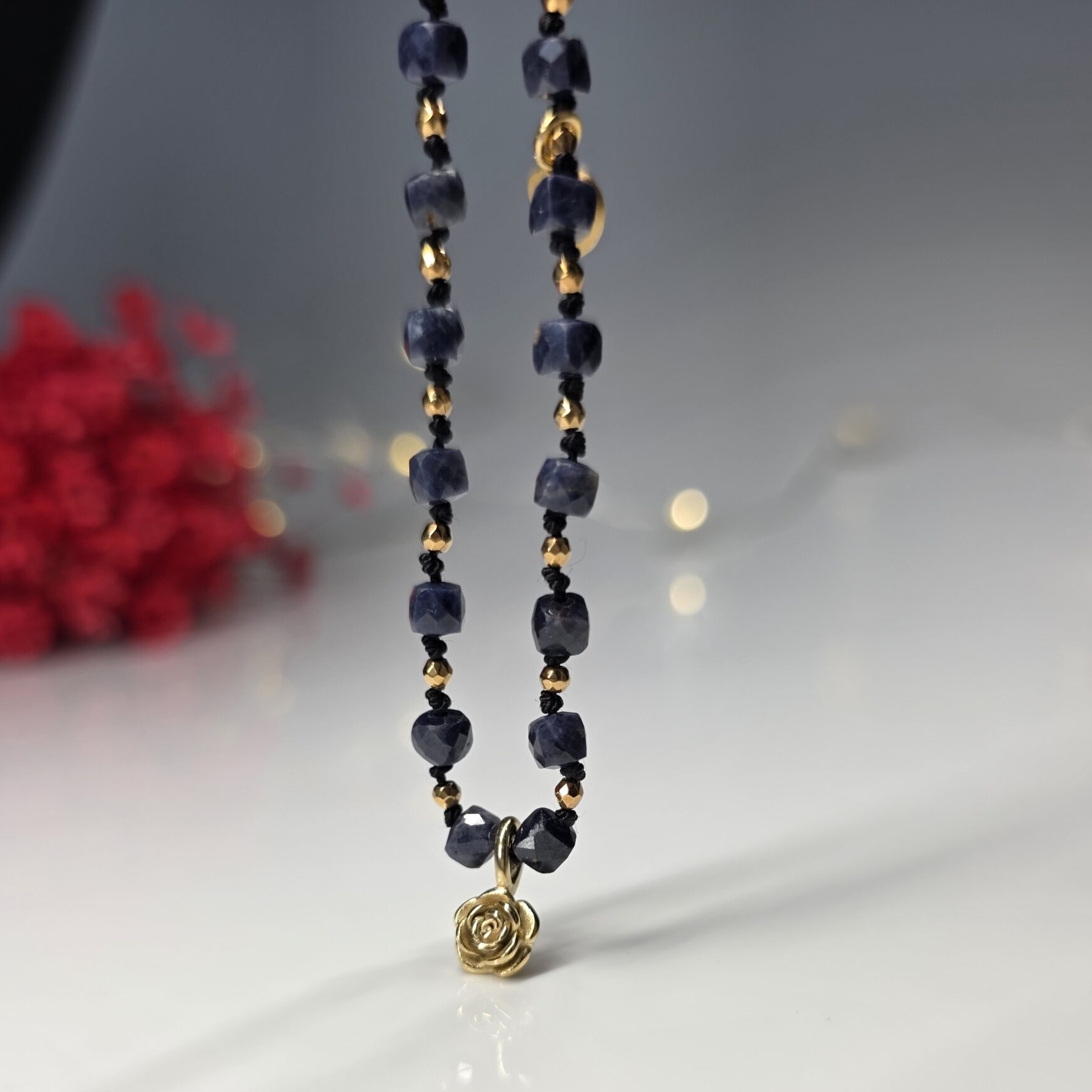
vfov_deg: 52.7
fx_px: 1071
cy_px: 755
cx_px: 538
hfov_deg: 54.0
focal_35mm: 30
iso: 16
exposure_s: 1/73.7
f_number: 1.7
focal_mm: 6.3
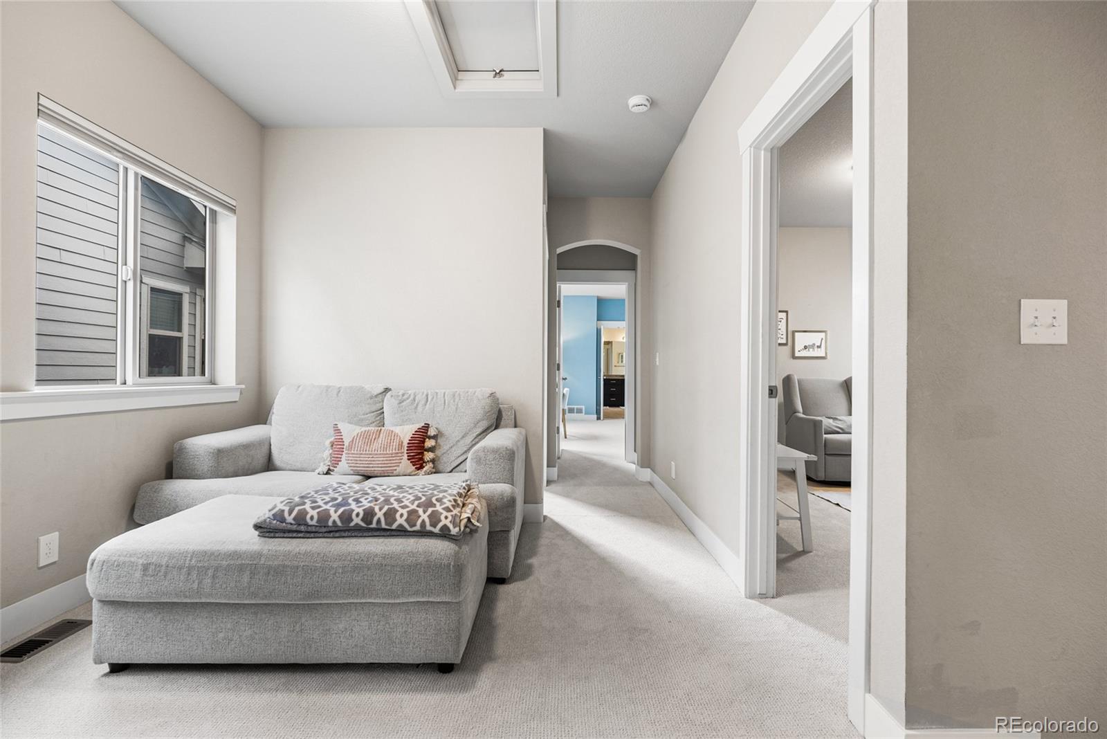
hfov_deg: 96.7
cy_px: 370
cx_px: 554
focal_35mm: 16
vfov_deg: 73.8
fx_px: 492
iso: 200
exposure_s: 1/1.25
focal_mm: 16
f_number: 8
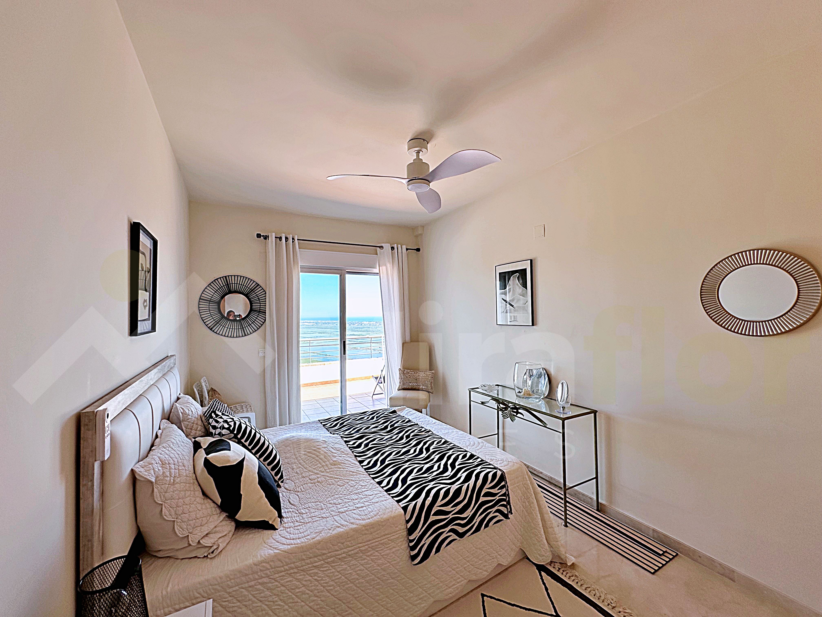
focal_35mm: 14
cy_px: 308
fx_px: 332
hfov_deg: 102.1
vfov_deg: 85.7
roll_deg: +1.1
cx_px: 411
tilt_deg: +0.9
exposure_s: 1/159
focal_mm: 2.22
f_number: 2.2
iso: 40
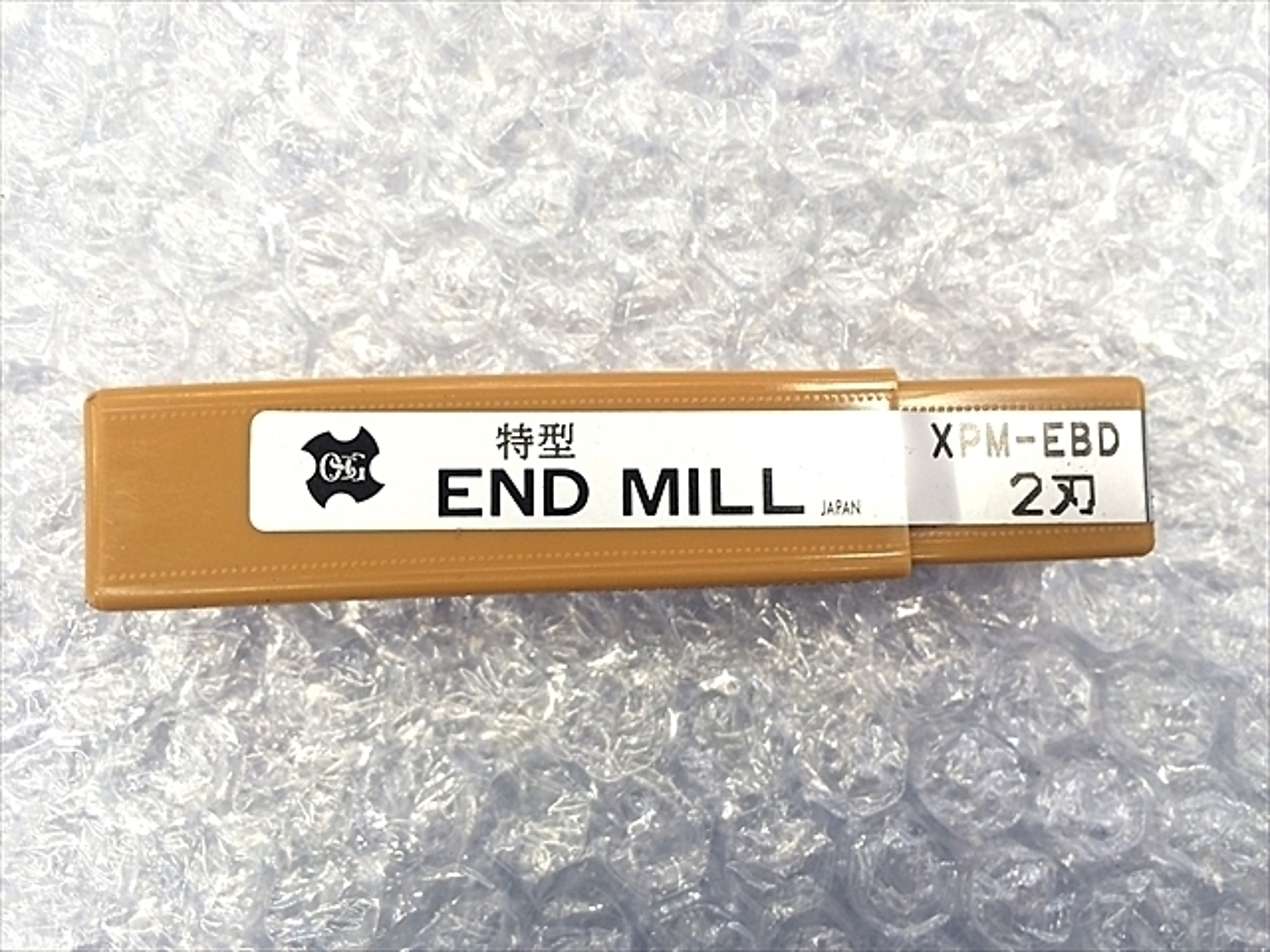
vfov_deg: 48.2
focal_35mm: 29
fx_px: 1064
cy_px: 476
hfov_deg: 61.7
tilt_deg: -85.7
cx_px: 635
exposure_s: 1/30
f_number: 2.2
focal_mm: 4.15
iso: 64
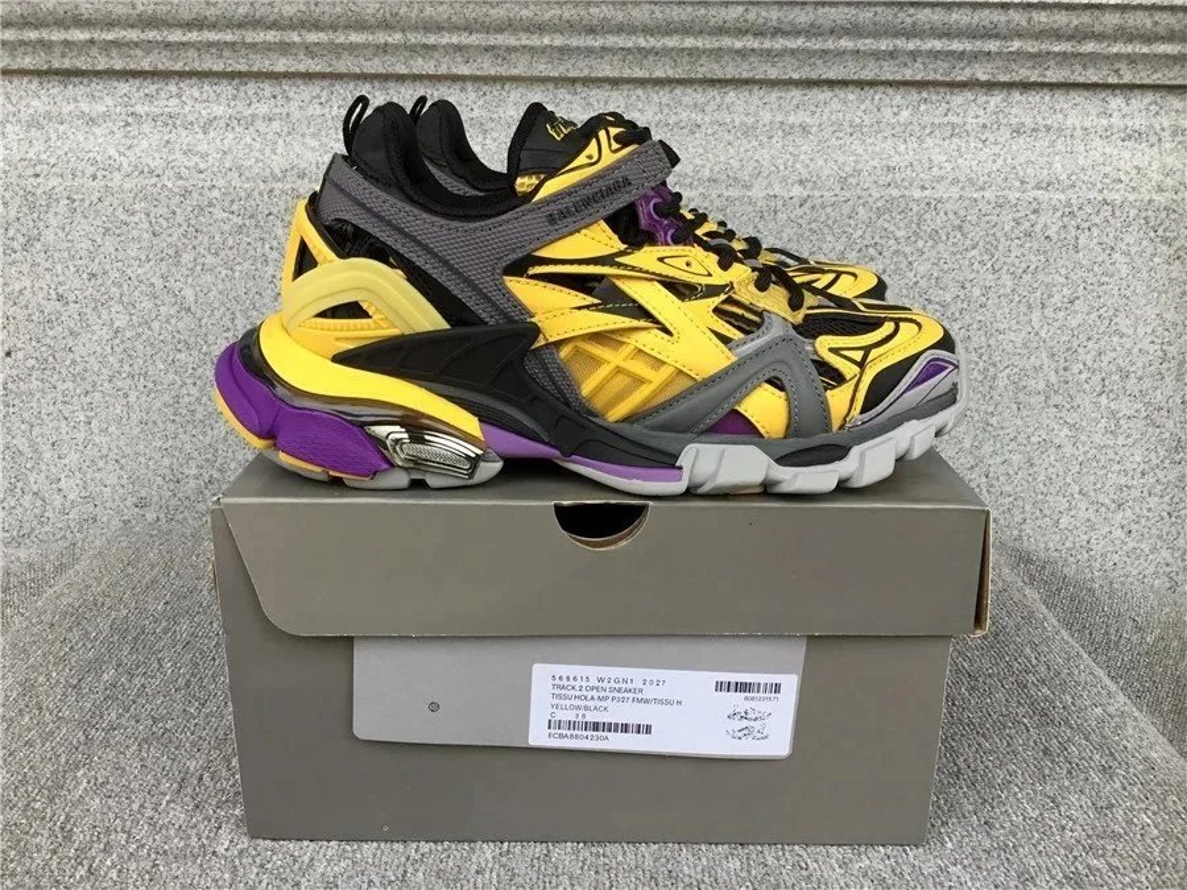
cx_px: 594
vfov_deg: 45.4
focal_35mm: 31
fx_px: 1063
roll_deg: -0.3
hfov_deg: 58.4
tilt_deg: -18.2
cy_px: 445
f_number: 2.4
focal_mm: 3.3
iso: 32
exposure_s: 1/100
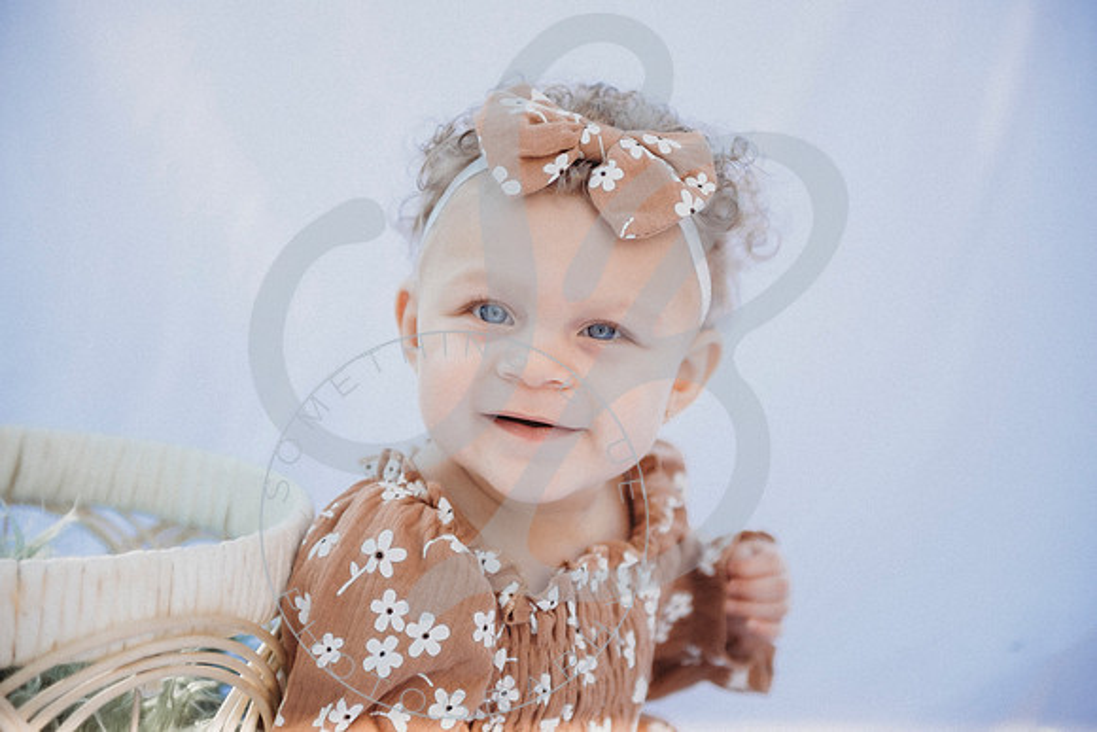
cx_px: 548
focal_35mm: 70
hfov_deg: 28.8
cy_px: 366
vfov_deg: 19.5
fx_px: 2133
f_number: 2.8
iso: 200
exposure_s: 1/400
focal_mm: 70
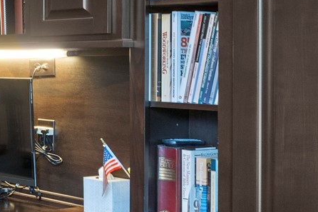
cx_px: -282
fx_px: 689
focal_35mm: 78
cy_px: 61
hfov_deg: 18.8
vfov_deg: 17.4
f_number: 8
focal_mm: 16
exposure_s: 1/1.25
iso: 320
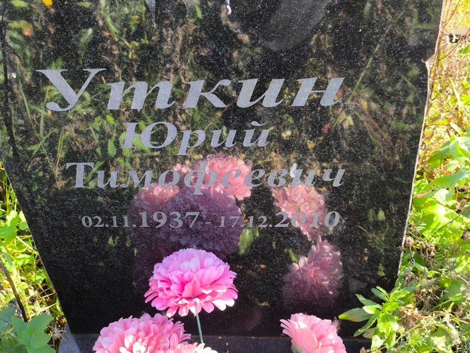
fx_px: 679
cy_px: 176
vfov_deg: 29.1
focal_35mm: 50
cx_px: 235
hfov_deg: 38.2
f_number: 1.7
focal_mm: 4.71
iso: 50
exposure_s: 1/162
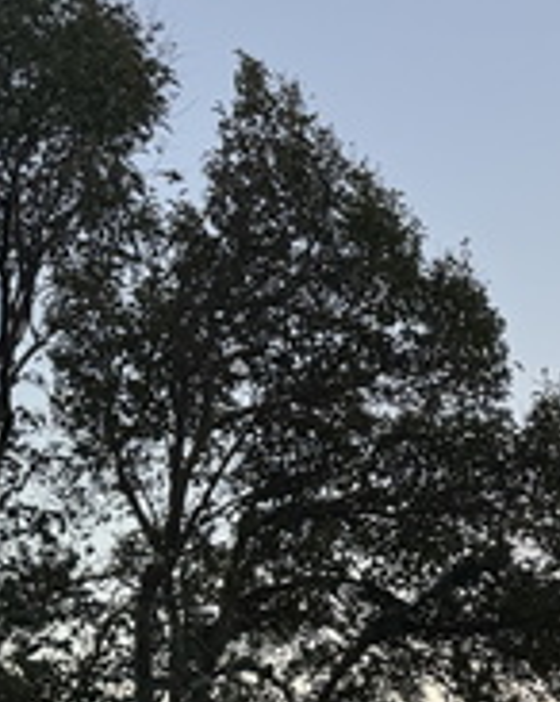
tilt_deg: +2.1
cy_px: 829
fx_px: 1577
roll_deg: +2.6
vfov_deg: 23.1
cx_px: 765
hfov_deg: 18.5
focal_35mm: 76
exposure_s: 1/358
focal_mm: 6.86
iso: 80
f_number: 1.78
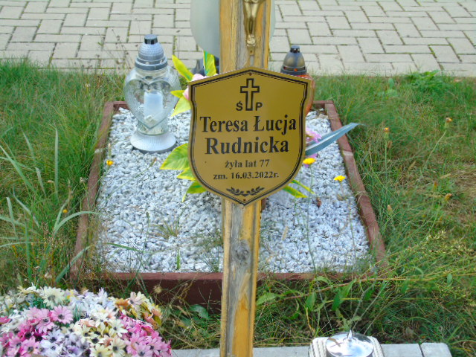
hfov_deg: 27.4
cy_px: 178
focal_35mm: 71
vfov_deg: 20.7
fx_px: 976
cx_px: 238
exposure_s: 1/60
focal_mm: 13
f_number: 4.7
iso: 80
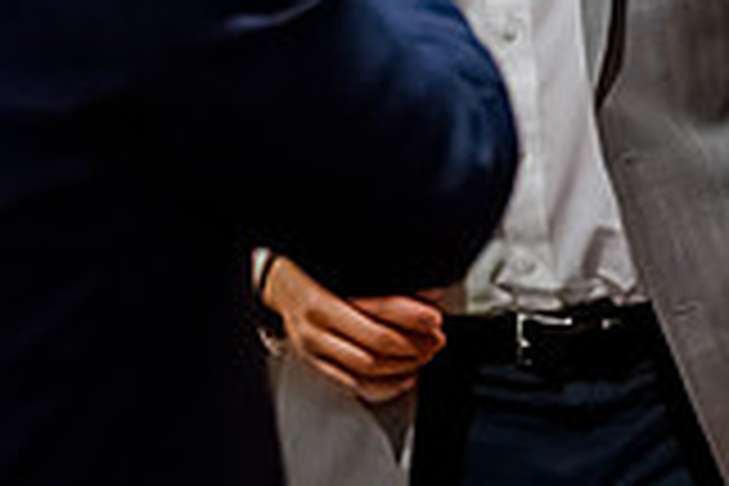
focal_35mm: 319
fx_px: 6459
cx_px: 315
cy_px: -379
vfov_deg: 4.3
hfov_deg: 6.5
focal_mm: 70
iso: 5000
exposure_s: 1/200
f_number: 2.8
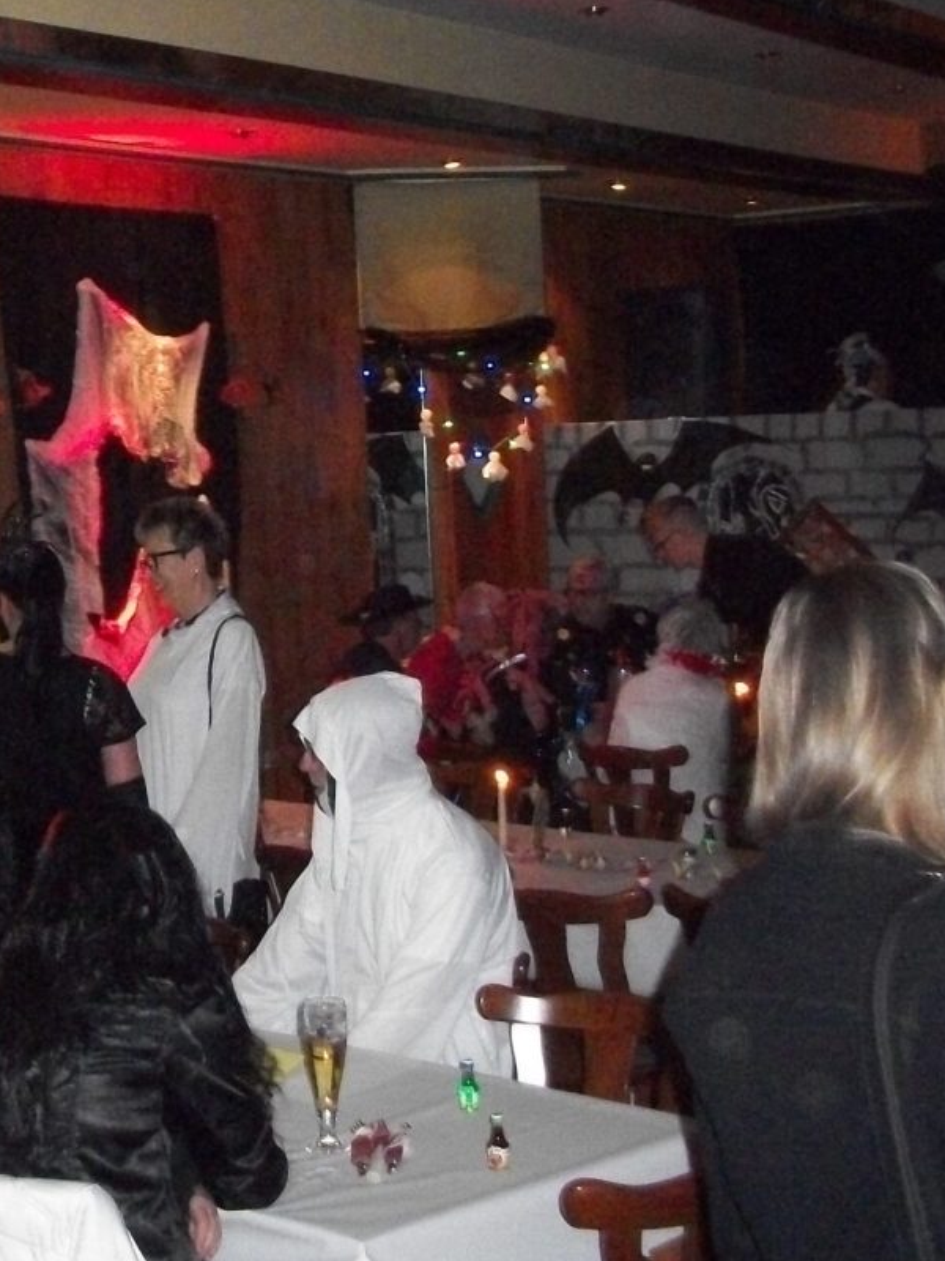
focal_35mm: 70
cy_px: 454
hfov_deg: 20.0
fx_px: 2548
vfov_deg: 27.7
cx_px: -113
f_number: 3.1
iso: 640
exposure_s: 1/60
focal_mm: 6.3
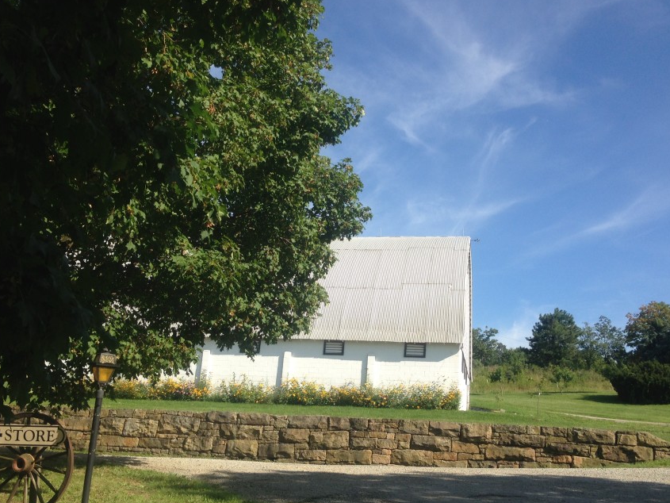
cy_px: 270
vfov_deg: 36.0
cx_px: 369
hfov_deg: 46.7
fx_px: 774
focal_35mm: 40
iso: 50
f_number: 2.4
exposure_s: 1/1022
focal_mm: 4.13
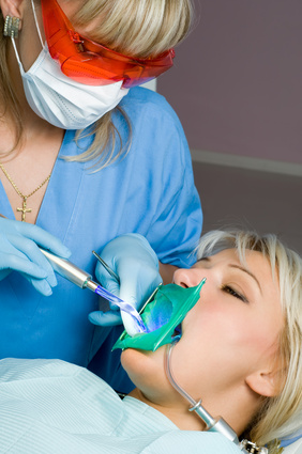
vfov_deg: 27.0
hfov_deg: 18.1
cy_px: 227
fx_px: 947
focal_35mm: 75
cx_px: 151
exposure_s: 1/60
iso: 200
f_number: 8
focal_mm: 50
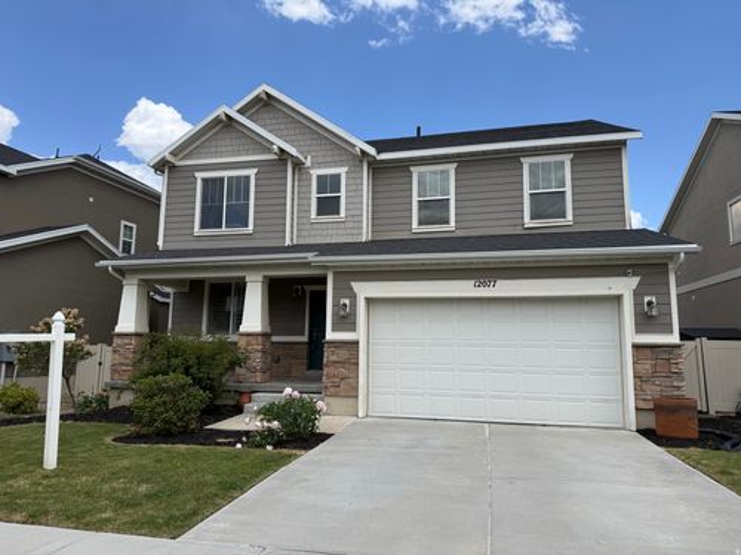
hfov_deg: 71.6
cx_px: 370
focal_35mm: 24
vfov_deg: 56.8
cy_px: 278
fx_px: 514
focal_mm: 6.76
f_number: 1.78
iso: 100
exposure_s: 1/4167
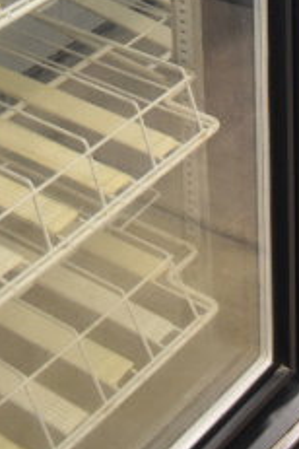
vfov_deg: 16.5
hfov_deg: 12.8
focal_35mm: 107
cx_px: 109
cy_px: -320
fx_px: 1333
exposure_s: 1/30
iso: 2000
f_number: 3.5
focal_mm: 18
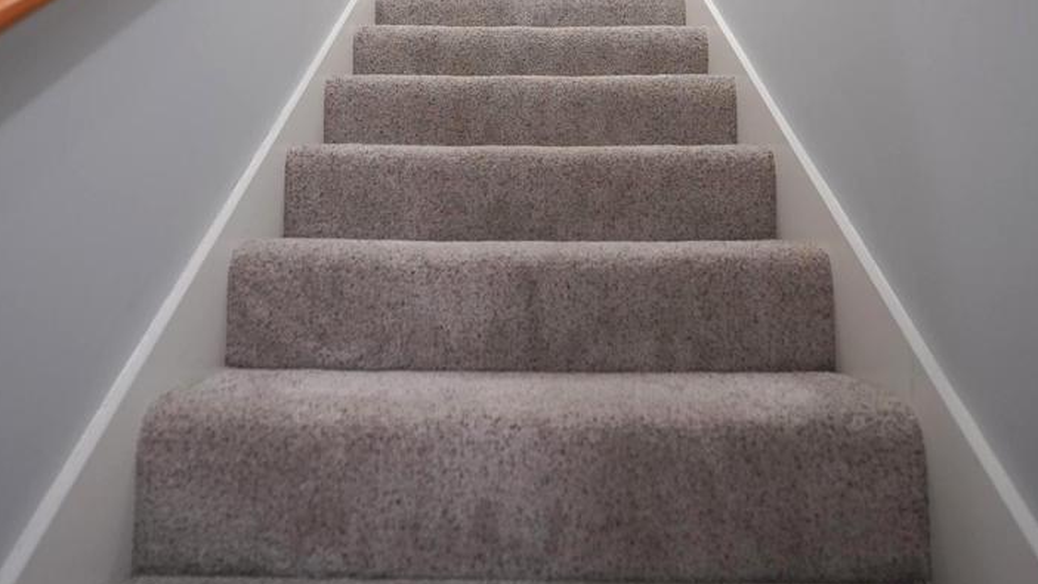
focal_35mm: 29
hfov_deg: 66.1
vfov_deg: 35.7
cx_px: 522
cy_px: -18
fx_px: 798
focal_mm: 18
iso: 800
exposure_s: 1/60
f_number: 2.8
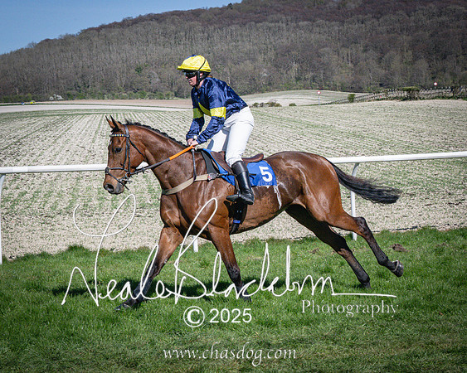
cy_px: 202
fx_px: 1489
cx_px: 293
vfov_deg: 14.3
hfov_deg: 17.8
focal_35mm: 108
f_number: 20
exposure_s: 1/1600
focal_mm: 74
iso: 3200
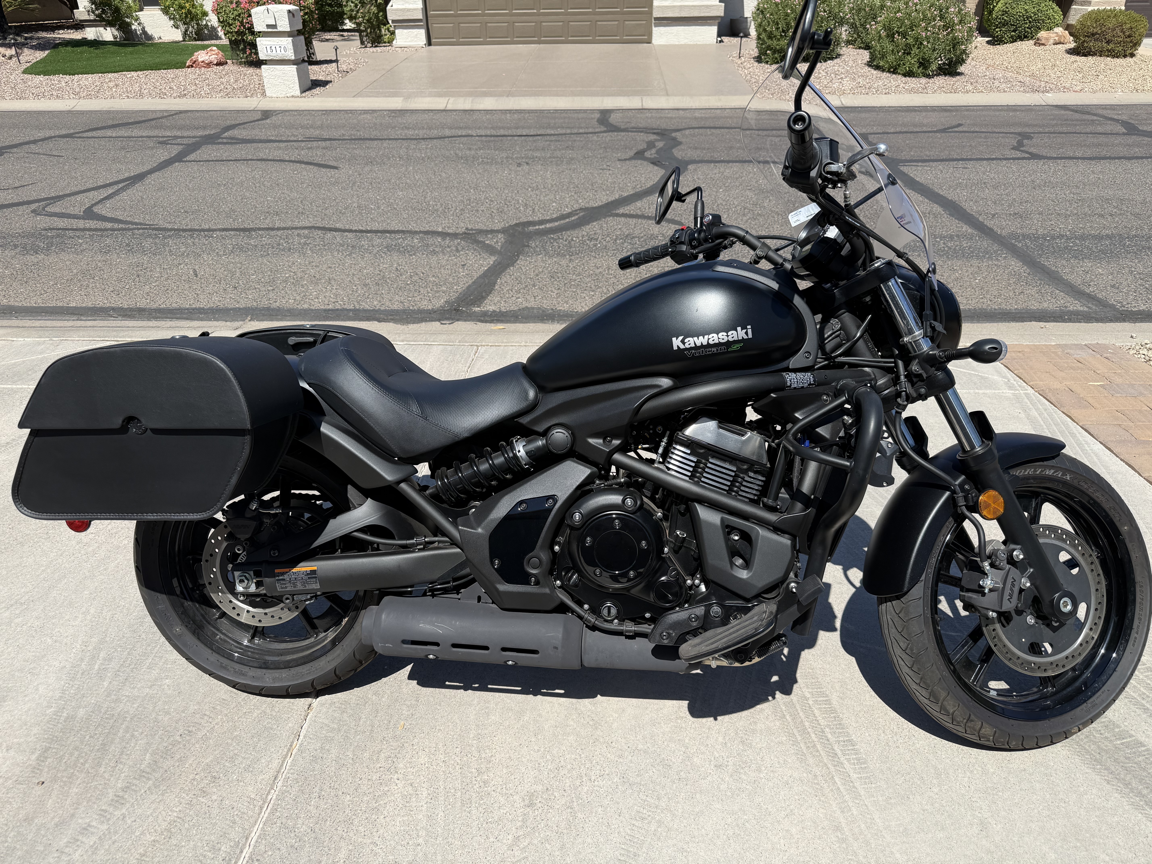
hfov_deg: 71.6
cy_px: 432
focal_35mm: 24
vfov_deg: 56.8
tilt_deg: -28.9
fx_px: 799
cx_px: 576
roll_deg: +0.2
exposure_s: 1/4167
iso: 80
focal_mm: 6.76
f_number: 1.78
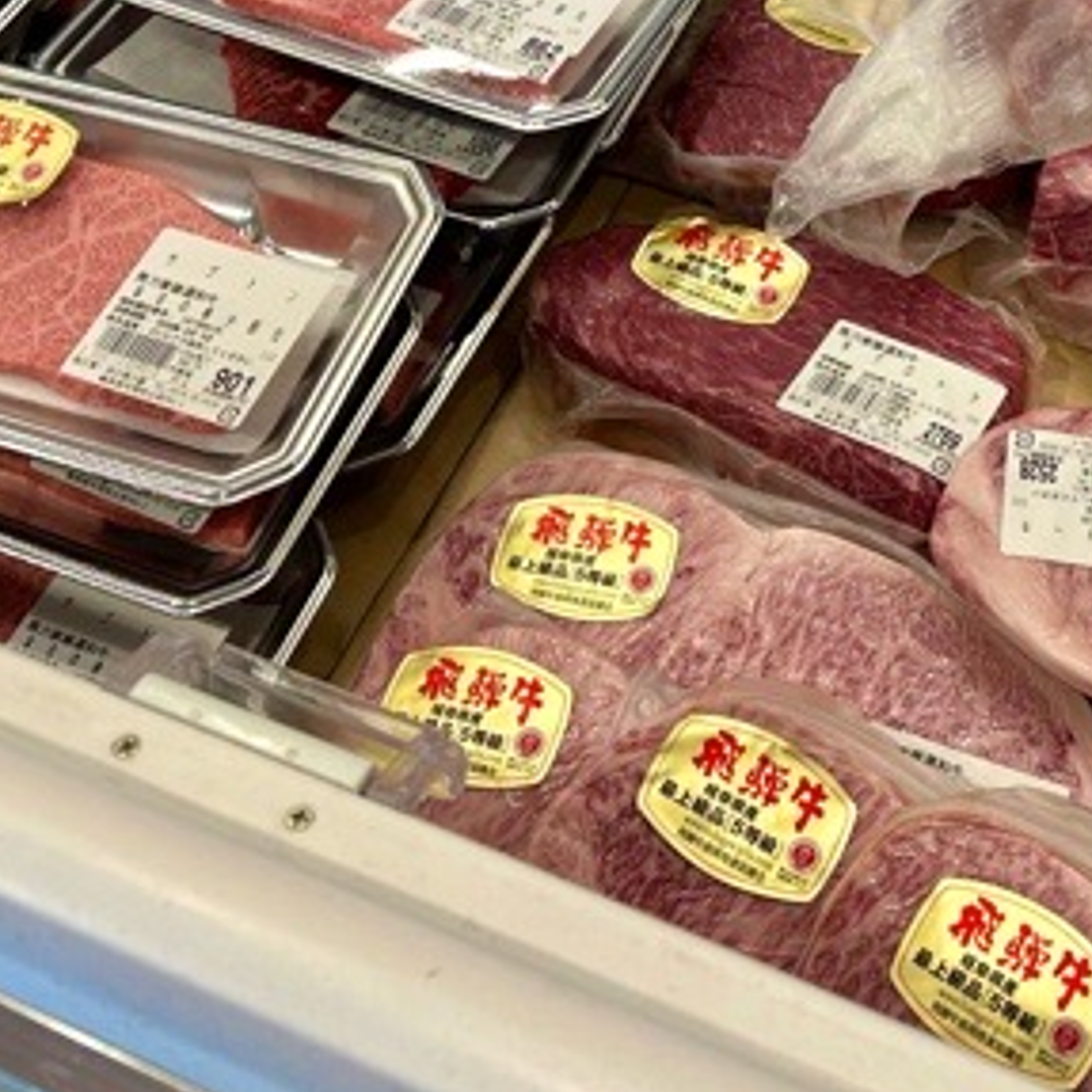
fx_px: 2284
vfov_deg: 26.4
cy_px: 236
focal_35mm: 64
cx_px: 776
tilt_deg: -52.4
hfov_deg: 26.6
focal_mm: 5.7
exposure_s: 1/120
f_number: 1.5
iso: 32
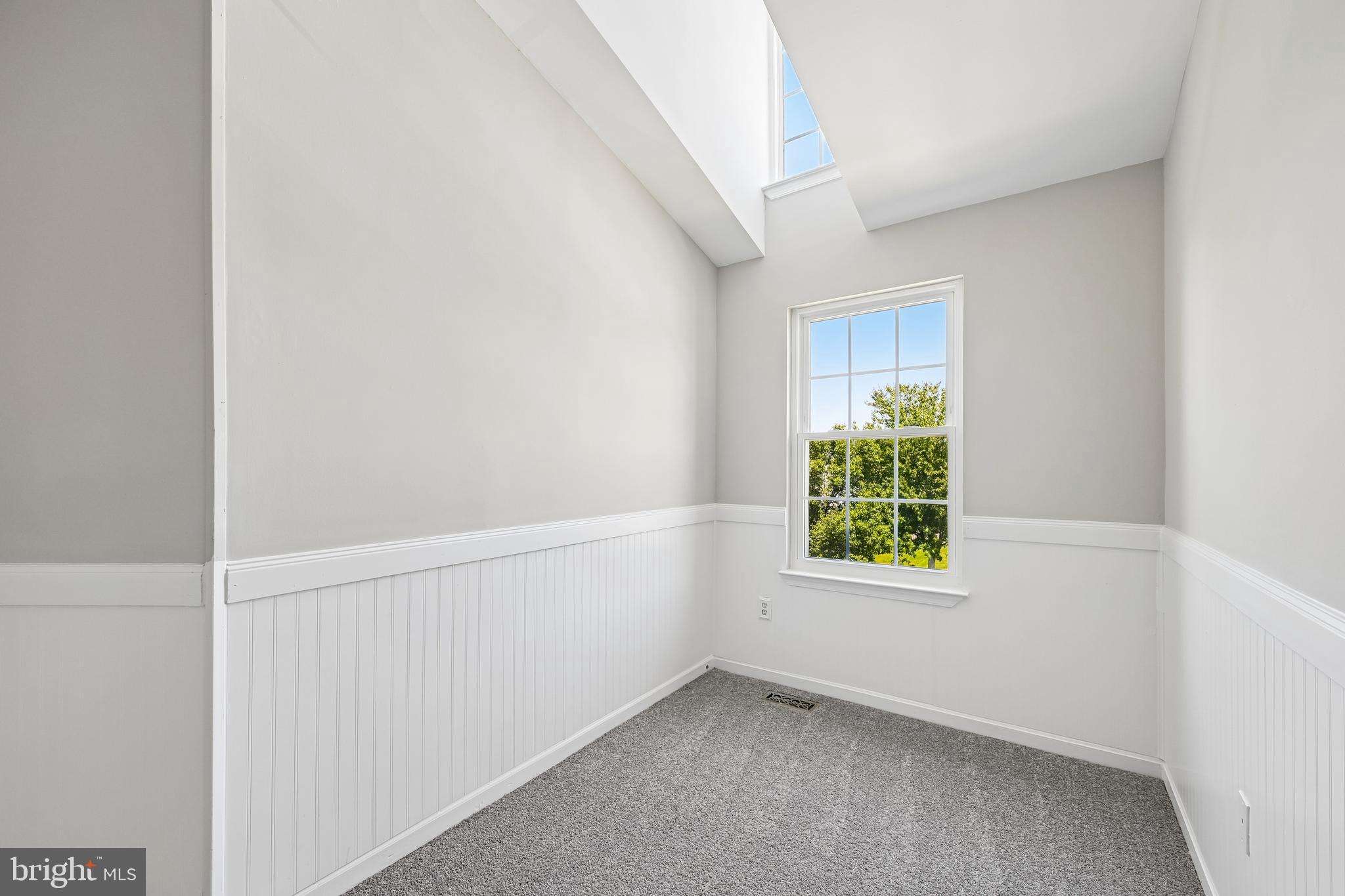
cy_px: 448
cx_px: 672
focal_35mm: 14
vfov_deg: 81.2
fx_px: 523
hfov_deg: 104.3
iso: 180
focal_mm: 14
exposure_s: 1/15
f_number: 8
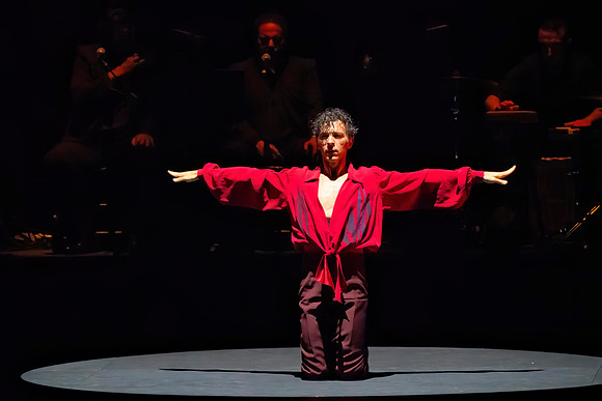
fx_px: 8067
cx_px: 240
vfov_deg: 2.9
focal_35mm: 482
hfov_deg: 4.3
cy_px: 208
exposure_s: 1/400
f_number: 14
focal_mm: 400
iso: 20000
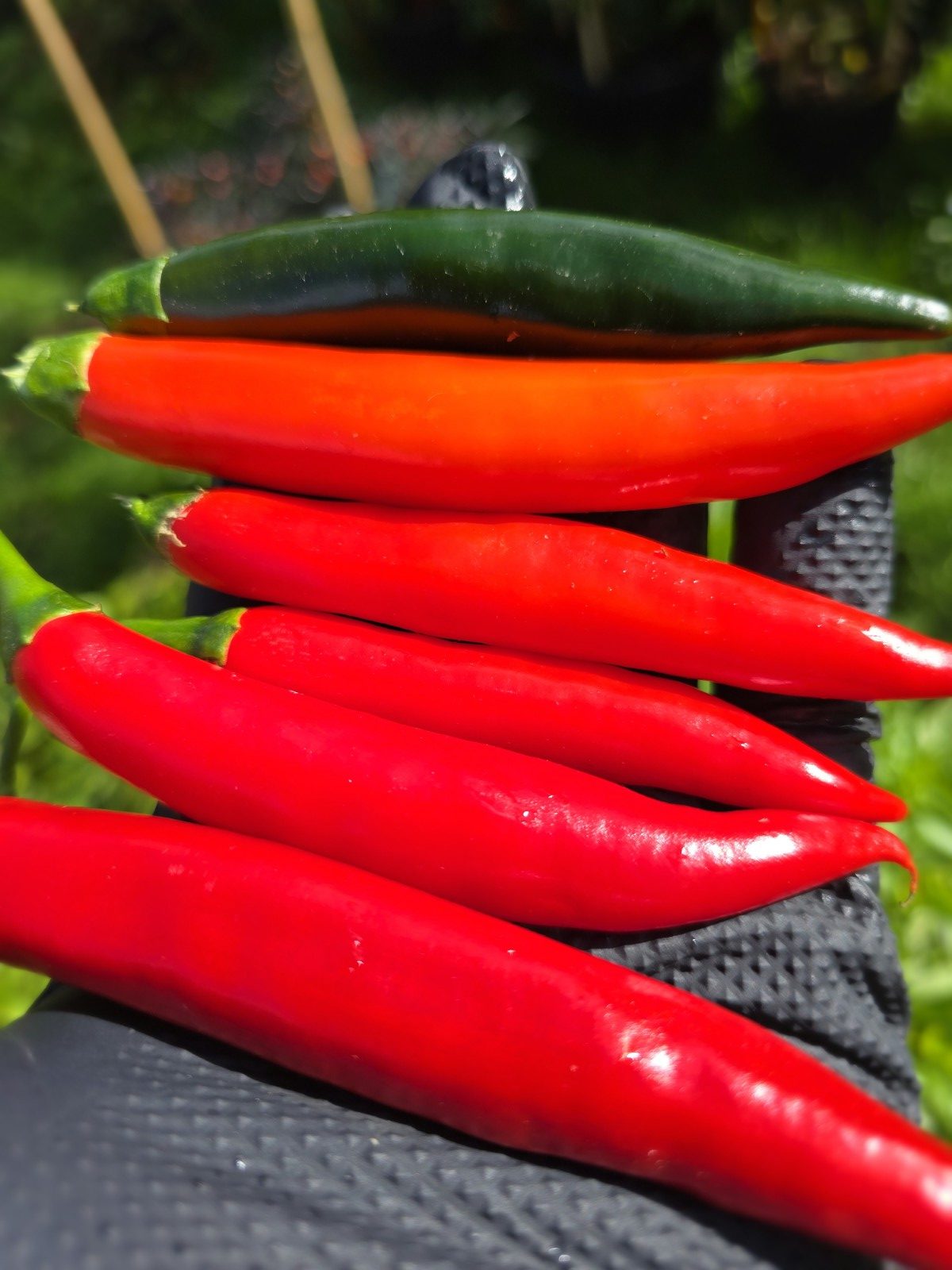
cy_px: 635
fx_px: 843
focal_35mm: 23
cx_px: 476
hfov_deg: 58.9
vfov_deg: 73.9
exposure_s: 1/472
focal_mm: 6.3
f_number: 1.7
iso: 12
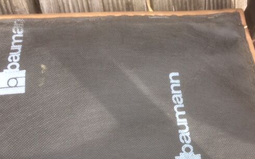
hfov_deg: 49.1
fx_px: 278
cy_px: 122
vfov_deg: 31.3
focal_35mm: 40
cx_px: 150
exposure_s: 1/128
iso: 32
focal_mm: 4.15
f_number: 2.2
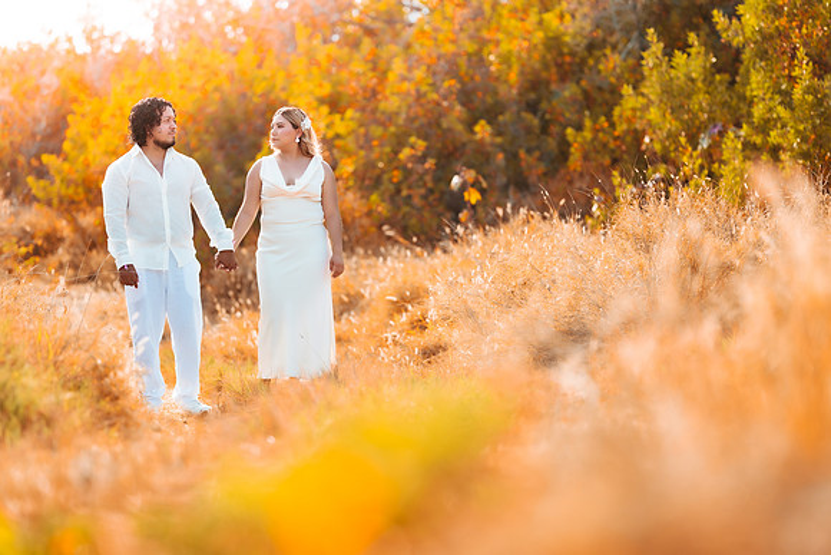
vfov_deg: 10.2
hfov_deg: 15.2
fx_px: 3117
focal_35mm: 135
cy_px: 278
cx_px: 416
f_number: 1.8
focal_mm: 135
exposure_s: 1/1250
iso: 100
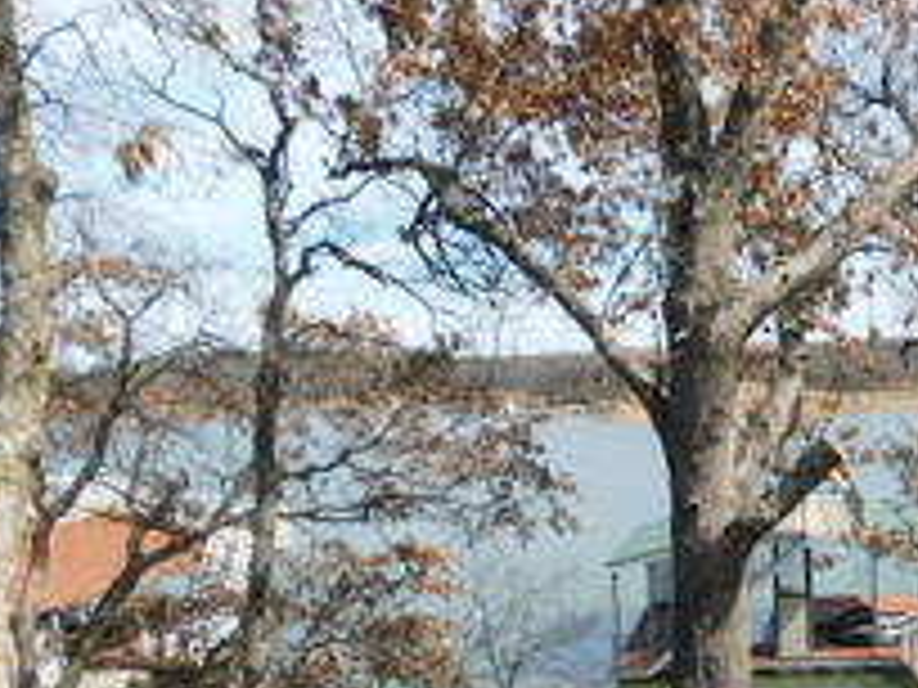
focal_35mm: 45
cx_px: 828
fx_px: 1193
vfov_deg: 30.3
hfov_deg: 39.1
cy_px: 657
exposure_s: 1/1250
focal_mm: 4
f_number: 3
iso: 125
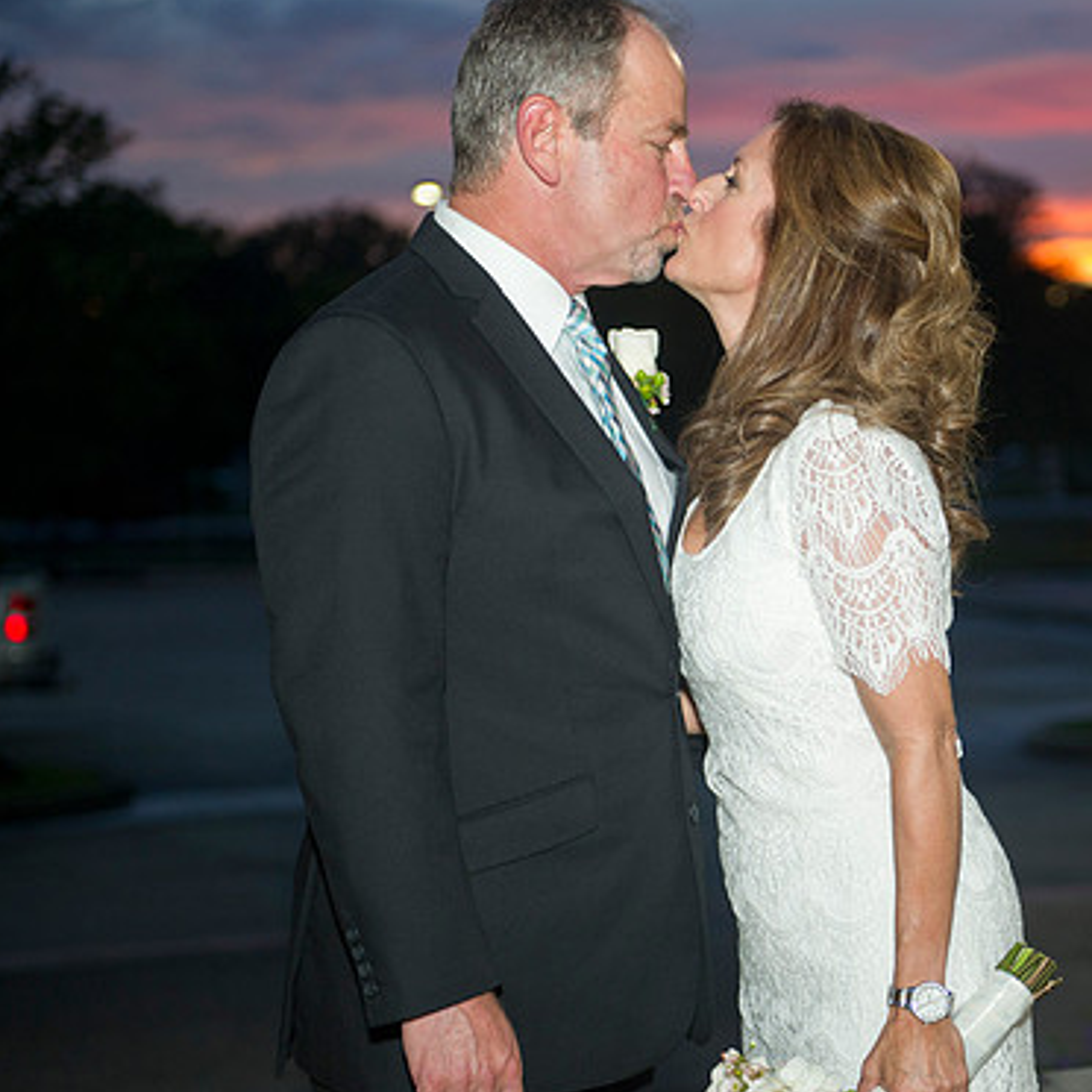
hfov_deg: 21.0
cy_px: 561
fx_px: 2927
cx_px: 793
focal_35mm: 82
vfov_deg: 21.1
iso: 800
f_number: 2.8
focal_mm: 62
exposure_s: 1/160
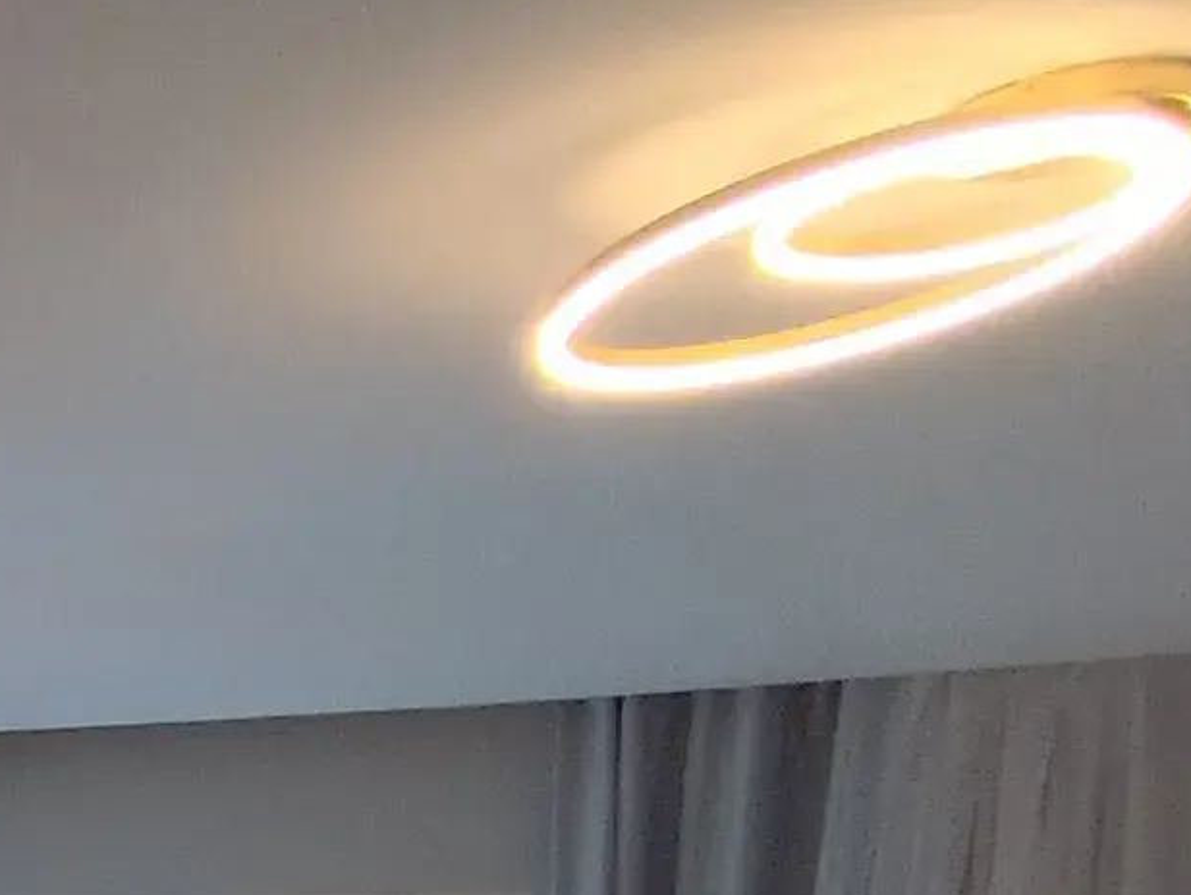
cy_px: 1616
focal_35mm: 85
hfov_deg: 16.3
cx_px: -1338
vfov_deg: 15.1
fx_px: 2927
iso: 64
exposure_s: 1/60
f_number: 2.2
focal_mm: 1.65
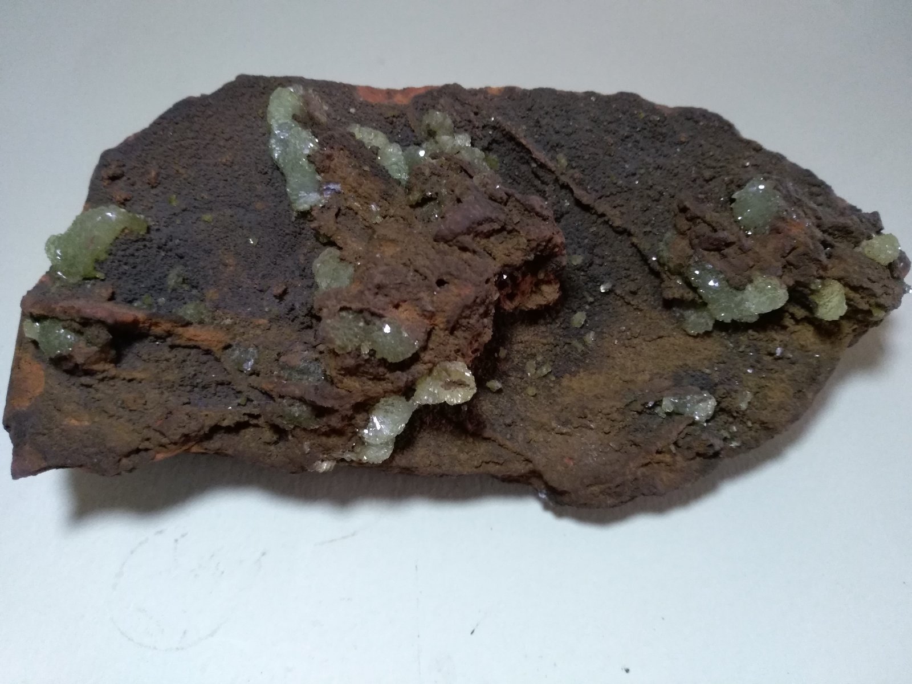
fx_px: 685
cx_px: 456
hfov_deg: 67.3
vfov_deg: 53.1
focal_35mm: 26
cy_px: 342
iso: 767
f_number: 2
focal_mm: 3.54
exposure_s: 1/14.3
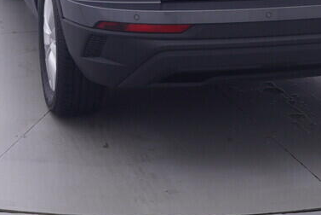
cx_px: 120
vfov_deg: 15.8
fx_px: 767
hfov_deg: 23.6
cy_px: 44
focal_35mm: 86
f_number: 5
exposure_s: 1/80
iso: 200
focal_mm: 15
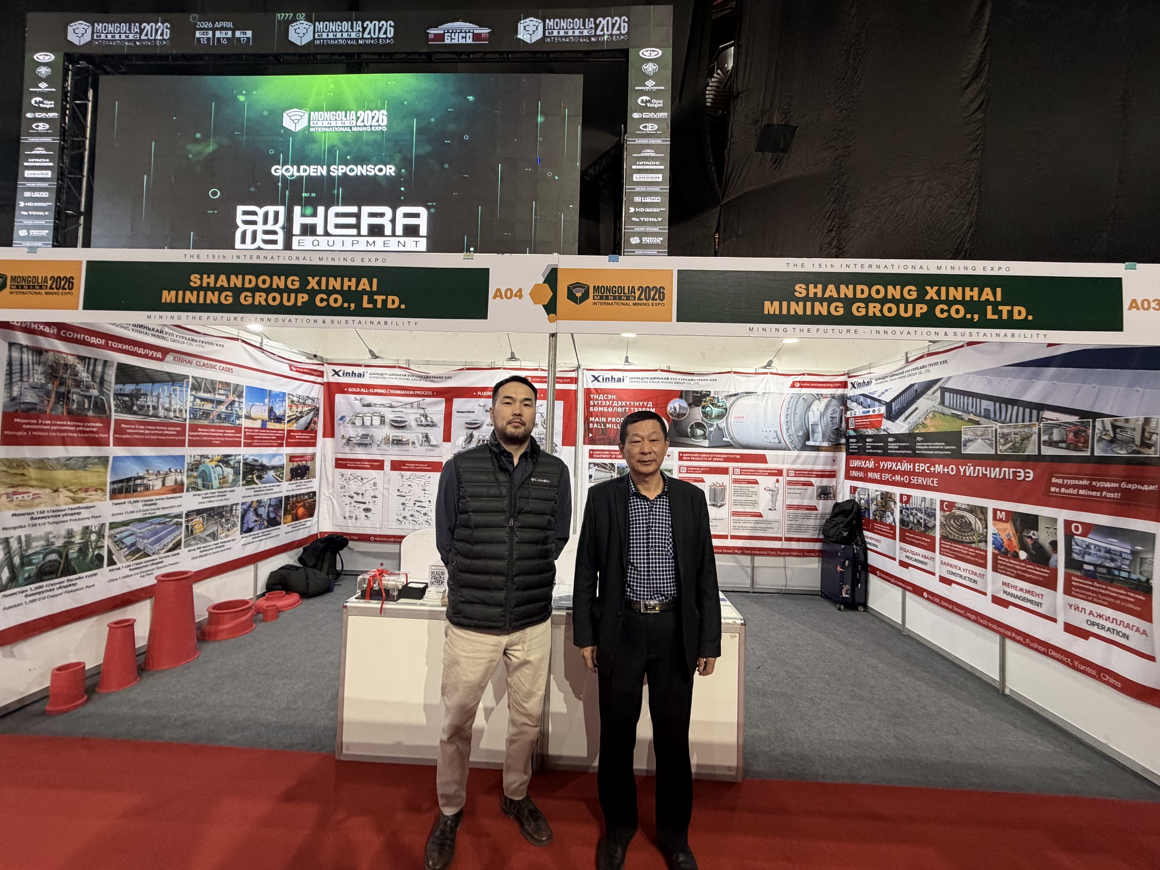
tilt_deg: +0.6
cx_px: 580
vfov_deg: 85.7
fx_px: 469
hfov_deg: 102.1
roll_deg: -1.2
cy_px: 435
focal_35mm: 14
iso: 250
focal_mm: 2.22
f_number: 2.2
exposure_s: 1/100
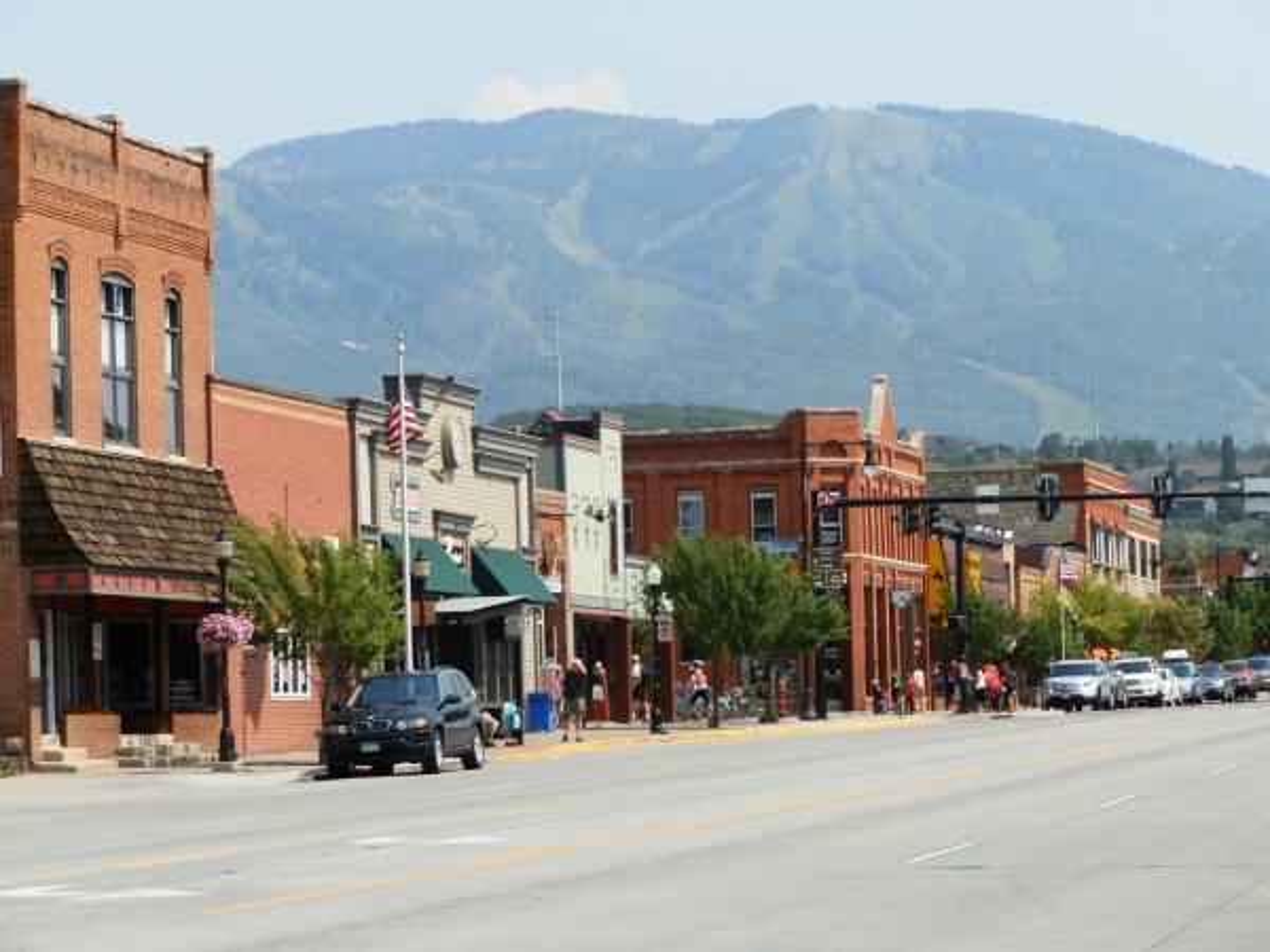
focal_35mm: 125
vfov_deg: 11.9
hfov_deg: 15.8
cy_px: 476
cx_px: 635
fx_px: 4586
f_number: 12.5
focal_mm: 22.38
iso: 64
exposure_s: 1/80
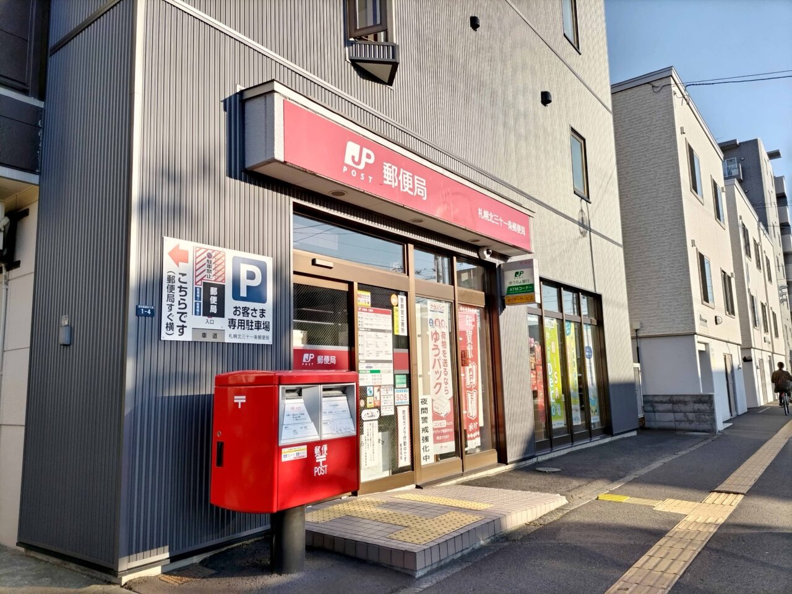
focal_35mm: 26
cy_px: 297
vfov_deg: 53.1
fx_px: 595
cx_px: 396
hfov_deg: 67.3
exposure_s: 1/354
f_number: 1.79
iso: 50
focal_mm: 4.8
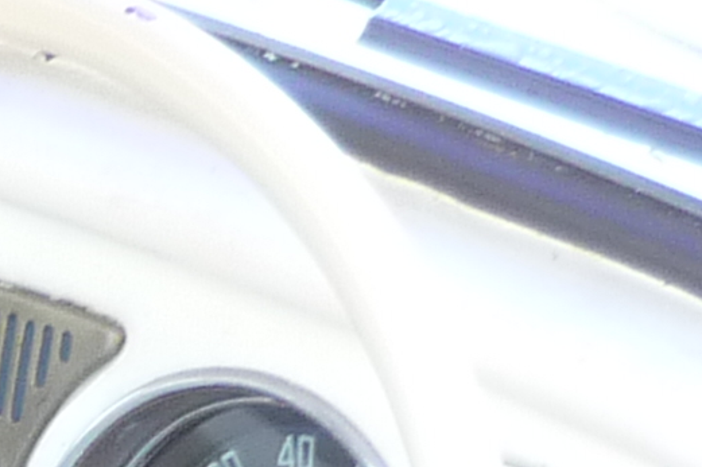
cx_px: -869
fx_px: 4191
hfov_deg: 8.8
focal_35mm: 215
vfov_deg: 5.8
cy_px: 1569
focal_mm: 5.5
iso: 160
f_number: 2.8
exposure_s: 1/30
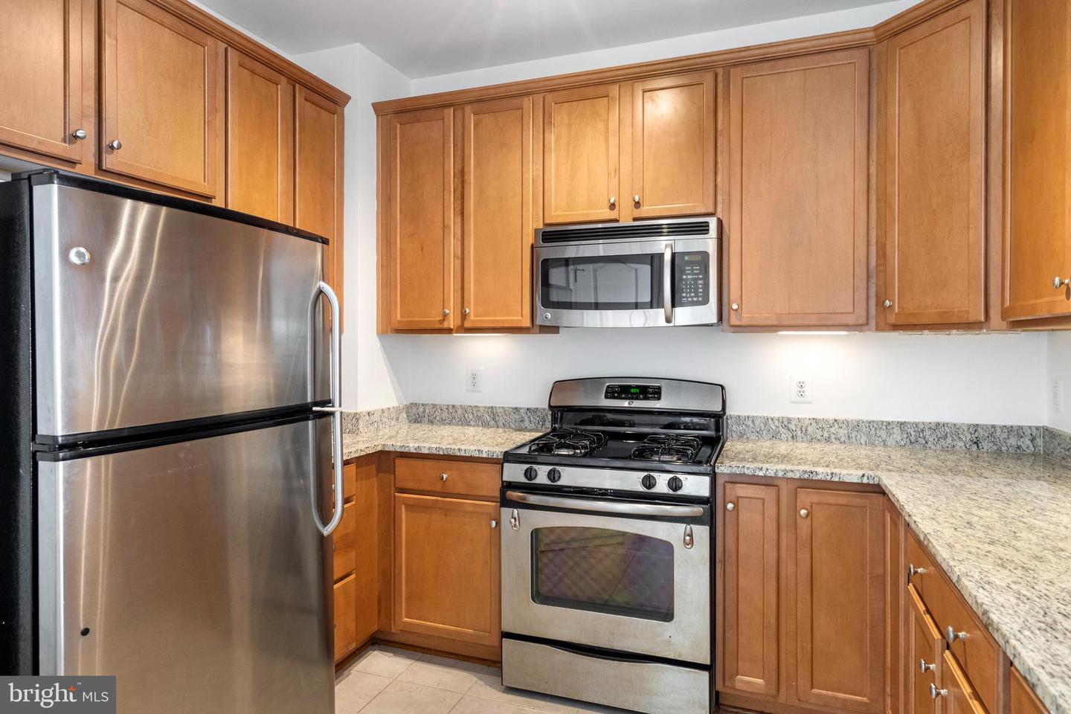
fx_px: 595
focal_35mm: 20
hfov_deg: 84.0
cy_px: 357
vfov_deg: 61.9
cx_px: 536
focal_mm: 20
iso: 1250
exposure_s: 1/2.5
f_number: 8
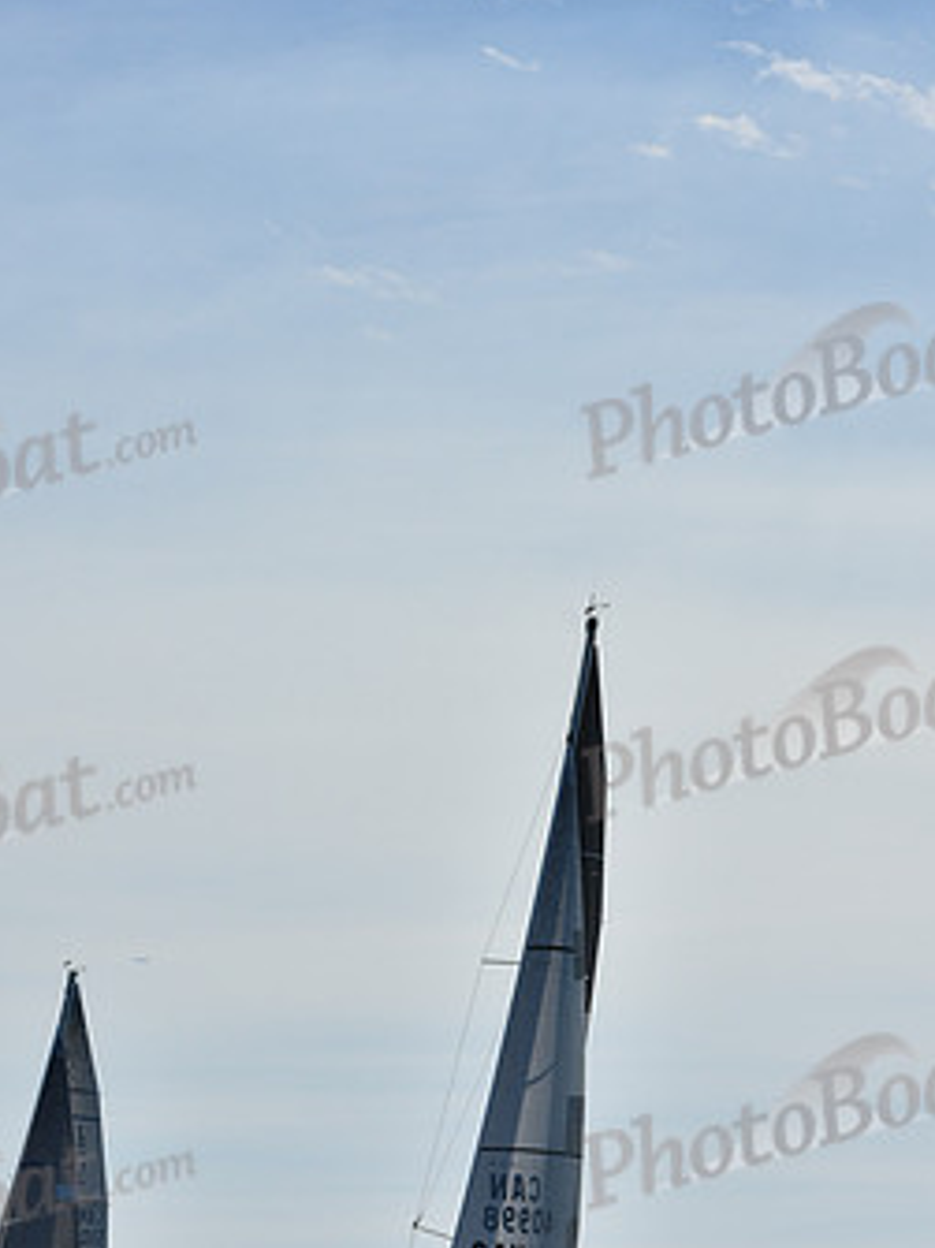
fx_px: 9298
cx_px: 389
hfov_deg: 5.8
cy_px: 972
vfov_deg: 7.7
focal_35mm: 258
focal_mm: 155
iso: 250
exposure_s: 1/1600
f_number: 9
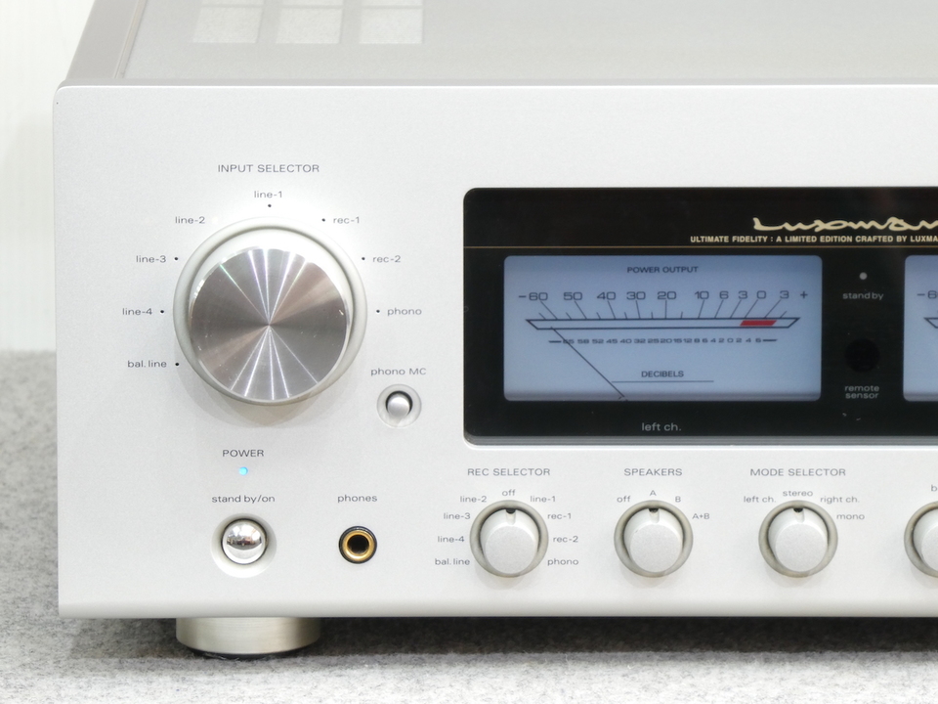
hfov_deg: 8.6
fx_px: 6259
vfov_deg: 6.4
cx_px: 469
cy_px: 352
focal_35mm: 231
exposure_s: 1/5
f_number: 5.6
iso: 200
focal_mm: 41.4
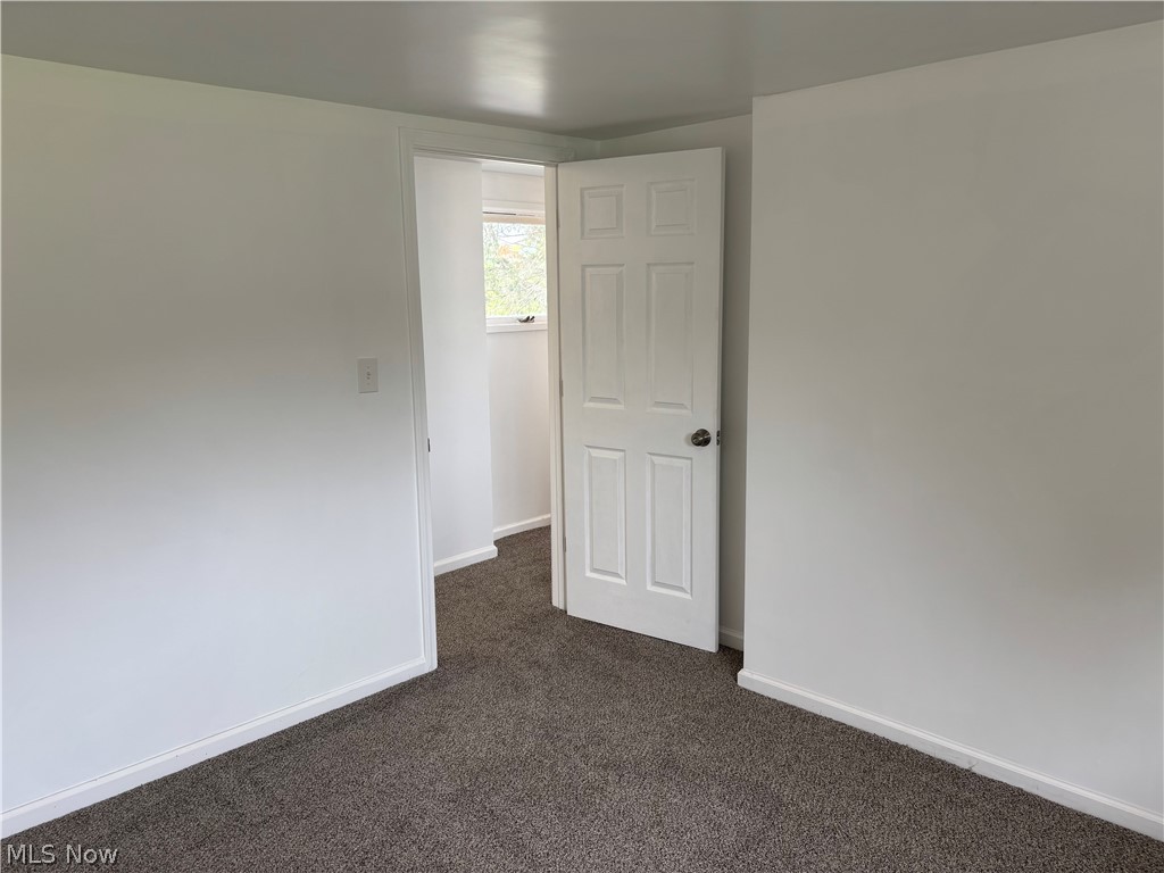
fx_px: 874
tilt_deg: -10.3
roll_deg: +0.5
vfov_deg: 53.1
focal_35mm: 26
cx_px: 582
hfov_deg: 67.3
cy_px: 436
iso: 32
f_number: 1.6
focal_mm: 5.96
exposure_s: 1/136
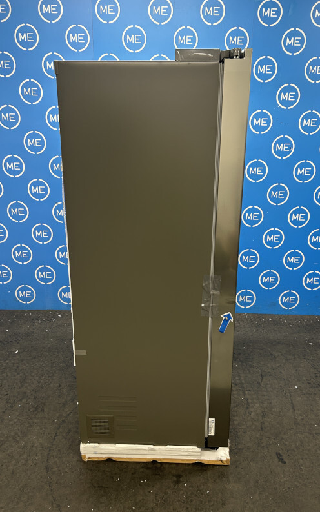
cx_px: 169
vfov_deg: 66.5
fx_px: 391
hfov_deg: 44.5
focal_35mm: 28
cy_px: 253
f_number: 1.5
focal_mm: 5.7
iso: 125
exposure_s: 1/50
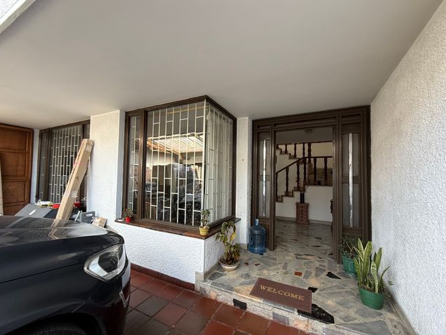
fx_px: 193
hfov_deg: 98.1
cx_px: 220
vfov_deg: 81.8
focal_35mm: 15
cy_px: 170
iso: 125
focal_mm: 2.22
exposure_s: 1/99
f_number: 2.2
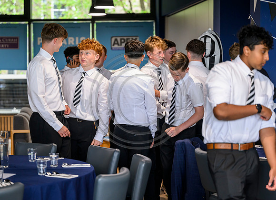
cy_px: 95
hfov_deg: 20.6
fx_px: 759
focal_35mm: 96
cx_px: 119
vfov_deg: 15.0
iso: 1600
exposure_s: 1/400
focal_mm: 87
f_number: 2.8
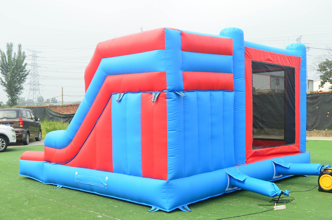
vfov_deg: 29.8
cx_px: 166
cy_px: 110
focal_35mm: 45
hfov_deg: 43.6
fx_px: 415
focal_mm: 30
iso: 100
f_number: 7.1
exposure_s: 1/200
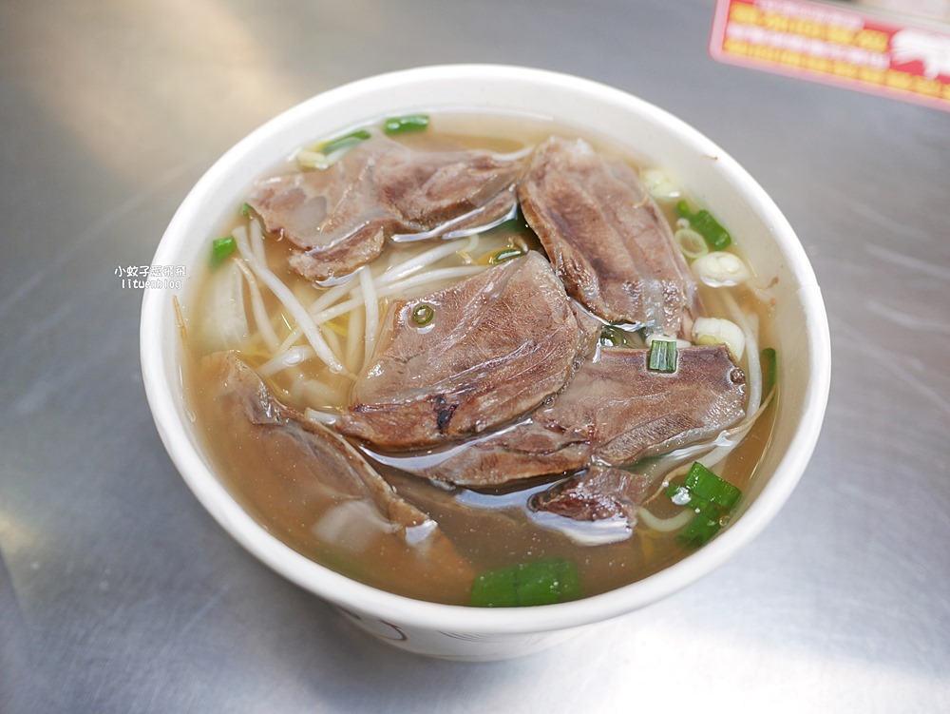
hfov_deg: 63.4
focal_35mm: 28
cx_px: 475
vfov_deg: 49.8
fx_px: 769
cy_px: 357
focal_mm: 14
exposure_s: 1/160
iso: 200
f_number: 2.5
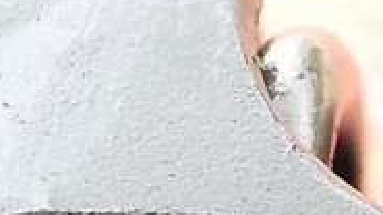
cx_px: 499
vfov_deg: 10.1
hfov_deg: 17.7
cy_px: 401
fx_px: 1147
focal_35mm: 113
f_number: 3.3
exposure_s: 1/20
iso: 800
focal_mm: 4.1
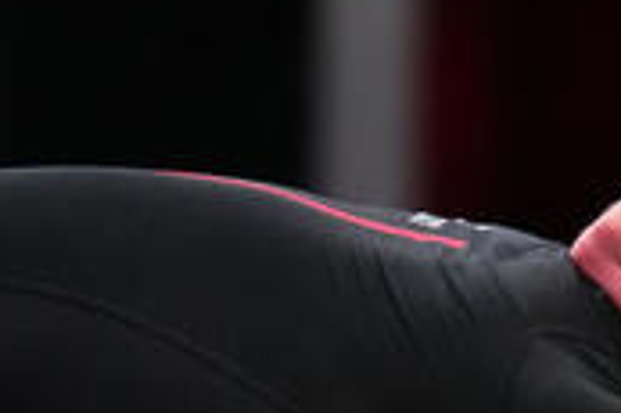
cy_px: 682
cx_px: 1023
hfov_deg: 3.1
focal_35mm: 669
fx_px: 11529
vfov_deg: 2.0
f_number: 2.8
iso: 5000
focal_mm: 144
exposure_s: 1/1000
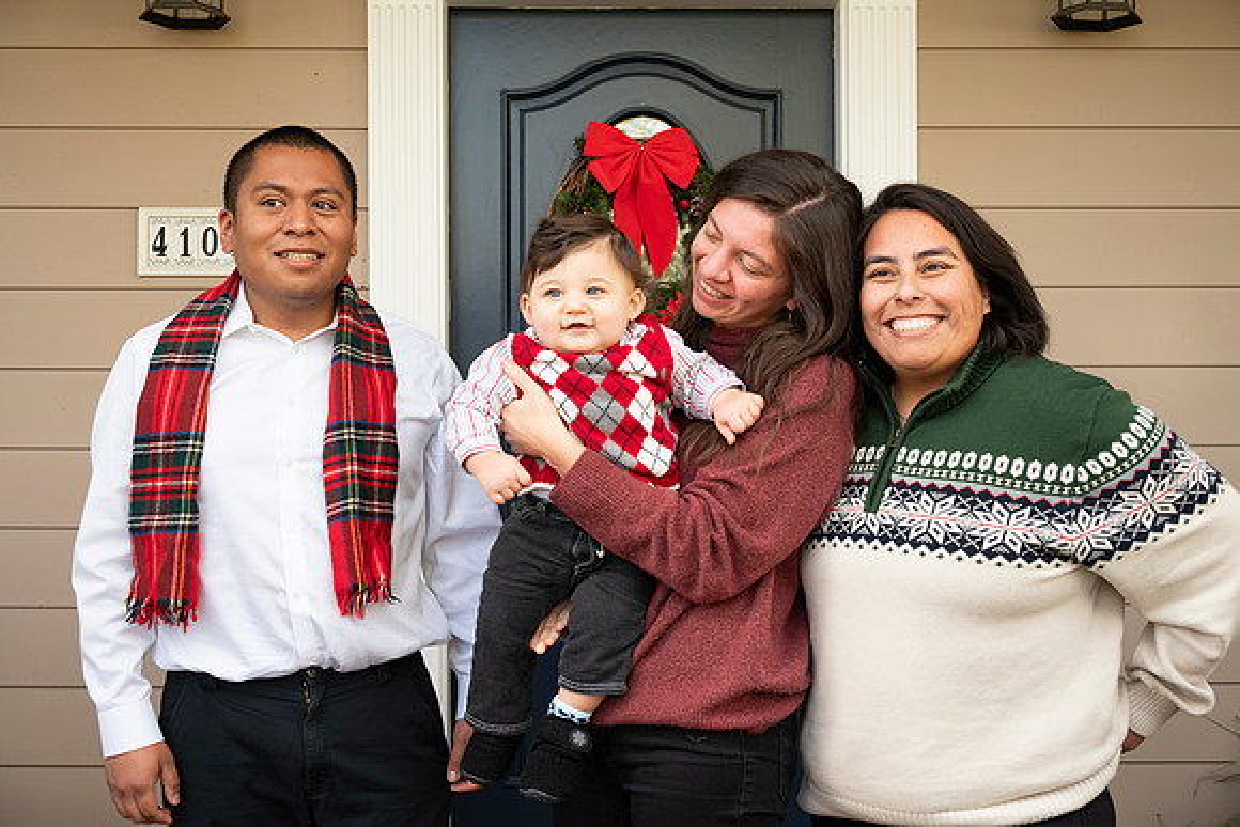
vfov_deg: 31.9
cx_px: 620
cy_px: 414
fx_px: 1447
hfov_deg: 46.4
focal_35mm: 42
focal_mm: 42
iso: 400
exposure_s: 1/200
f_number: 5.3
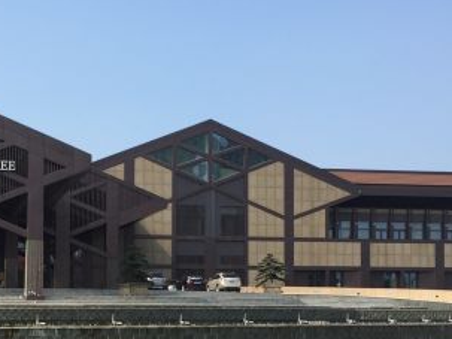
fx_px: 875
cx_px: 121
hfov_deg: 28.6
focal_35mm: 67
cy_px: 290
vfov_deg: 21.5
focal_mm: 4.15
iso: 32
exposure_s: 1/1276
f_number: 2.2
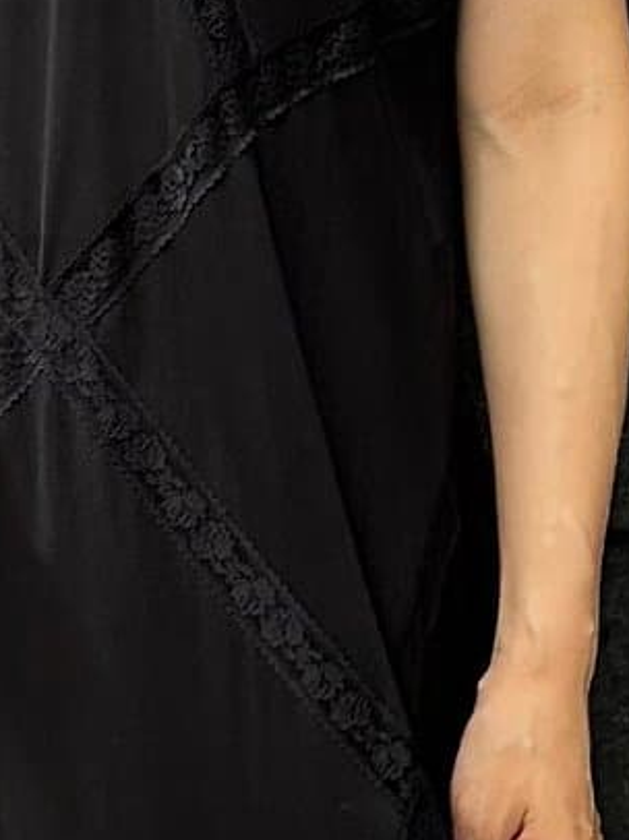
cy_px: 979
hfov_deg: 12.0
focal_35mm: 123
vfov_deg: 15.5
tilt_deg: -8.7
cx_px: 176
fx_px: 2983
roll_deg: -1.4
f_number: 1.5
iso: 125
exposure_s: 1/95
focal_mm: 5.7
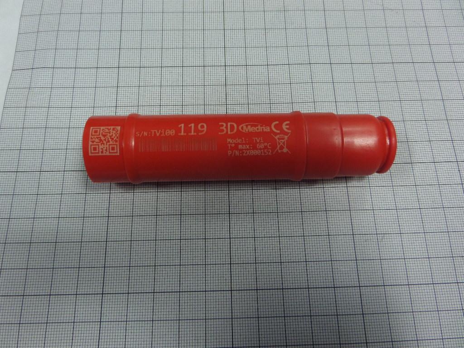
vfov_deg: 56.8
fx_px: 322
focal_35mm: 24
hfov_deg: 71.6
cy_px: 174
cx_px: 232
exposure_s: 1/30
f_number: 3.2
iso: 240
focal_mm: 4
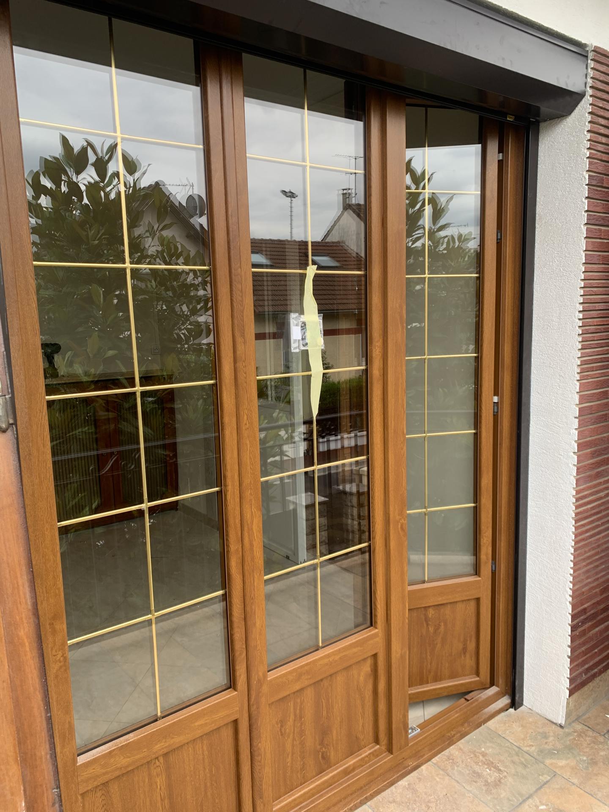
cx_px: 304
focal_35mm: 26
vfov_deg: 67.3
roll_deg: +1.5
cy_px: 406
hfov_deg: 53.1
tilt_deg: -7.4
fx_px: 610
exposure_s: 1/126
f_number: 1.8
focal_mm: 4.25
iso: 25
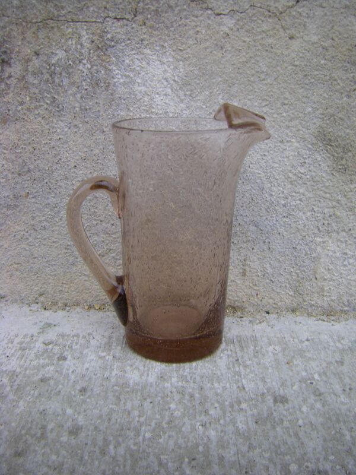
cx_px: 178
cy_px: 238
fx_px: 521
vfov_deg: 49.0
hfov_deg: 37.7
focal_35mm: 38
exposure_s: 1/60
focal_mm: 6.3
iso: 64
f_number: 3.5
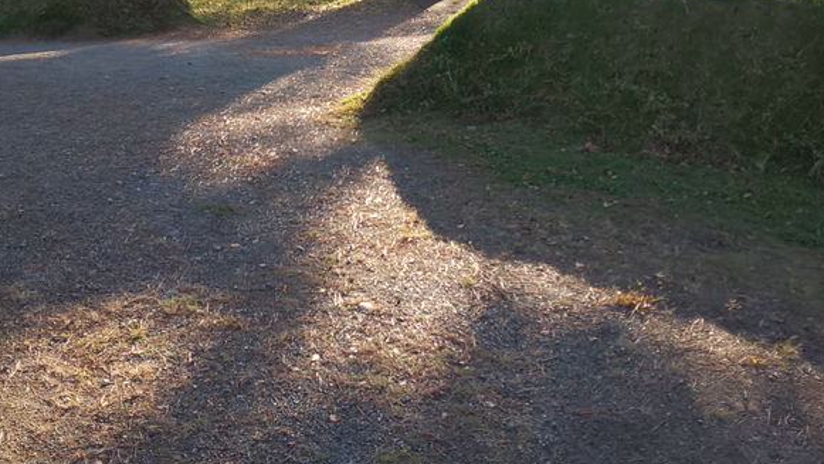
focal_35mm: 30
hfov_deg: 63.9
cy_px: 123
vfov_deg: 38.1
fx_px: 656
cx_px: 342
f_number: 1.94
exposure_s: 1/224
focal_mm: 3.45
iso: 28
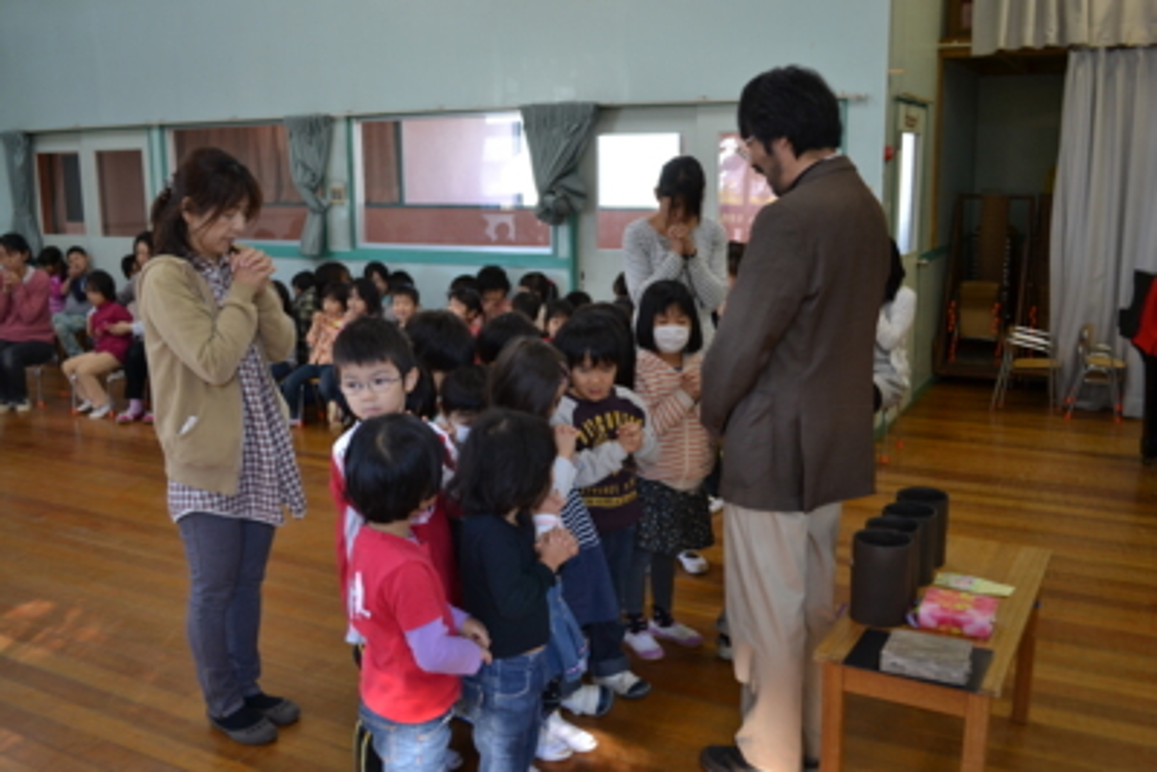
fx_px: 1061
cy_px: 386
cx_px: 578
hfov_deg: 57.2
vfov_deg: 40.0
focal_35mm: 33
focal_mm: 22
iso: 400
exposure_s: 1/60
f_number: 4
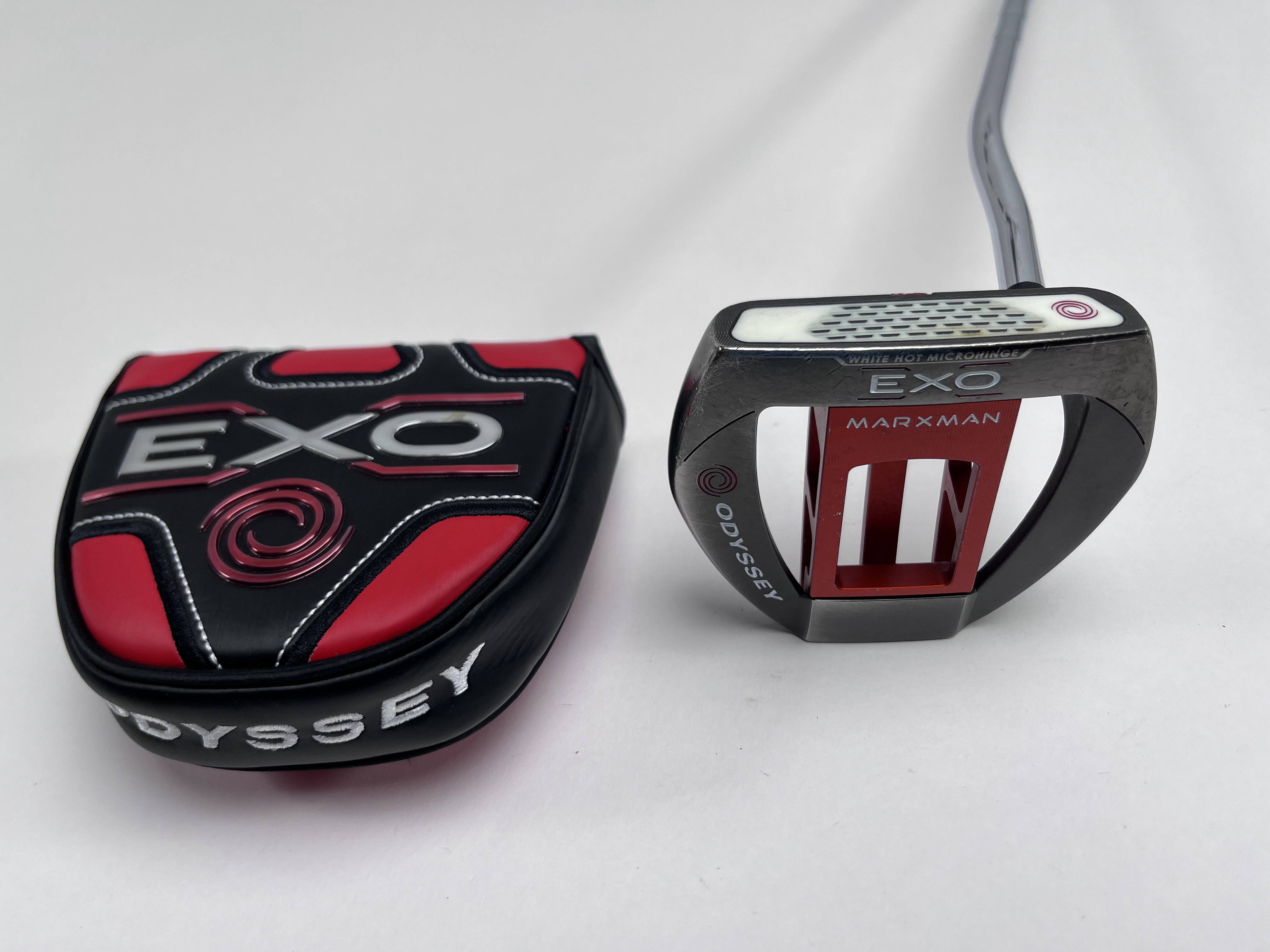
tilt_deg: -47.6
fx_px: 954
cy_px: 476
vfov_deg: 53.1
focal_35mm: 26
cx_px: 635
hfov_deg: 67.3
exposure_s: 1/384
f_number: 1.6
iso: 50
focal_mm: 5.1
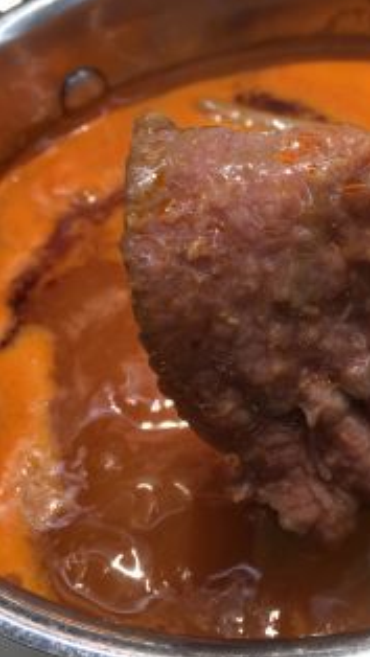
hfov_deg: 24.4
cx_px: 364
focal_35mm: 47
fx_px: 818
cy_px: 286
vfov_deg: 43.6
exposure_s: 1/50
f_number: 2.2
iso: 25
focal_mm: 4.15
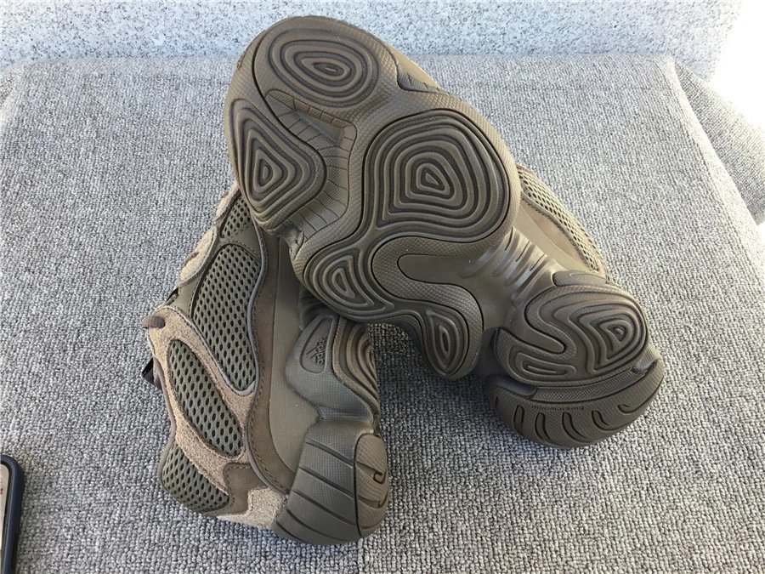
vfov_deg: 45.4
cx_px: 382
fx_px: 685
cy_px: 287
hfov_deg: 58.4
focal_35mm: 31
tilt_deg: -51.8
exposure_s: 1/105
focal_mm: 3.3
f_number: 2.4
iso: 25
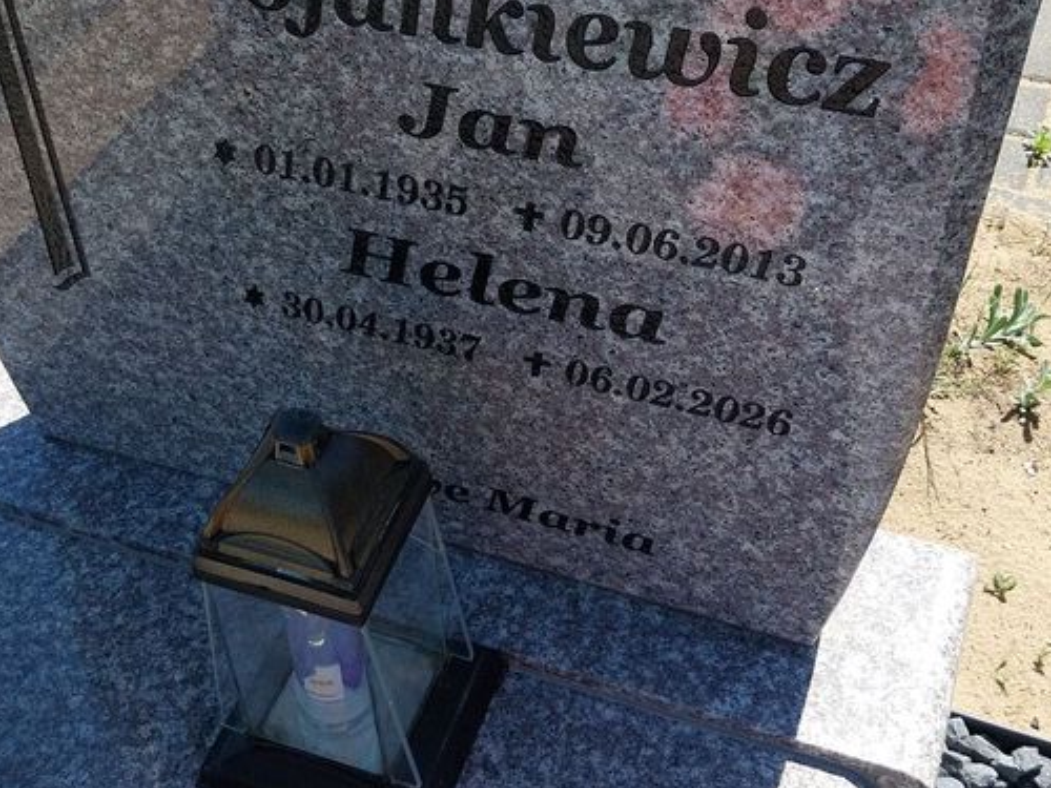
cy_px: 264
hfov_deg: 36.2
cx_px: 486
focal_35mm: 53
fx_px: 1609
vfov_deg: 27.4
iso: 25
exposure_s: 1/643
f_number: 1.8
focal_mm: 4
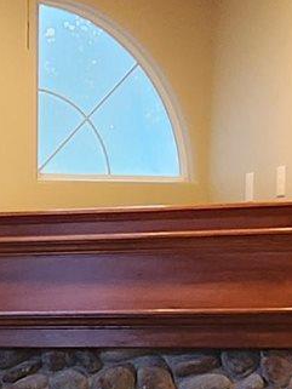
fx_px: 1855
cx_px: -2
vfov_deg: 10.9
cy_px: 774
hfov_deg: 8.9
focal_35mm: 165
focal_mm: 5.4
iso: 400
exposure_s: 1/120
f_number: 1.8
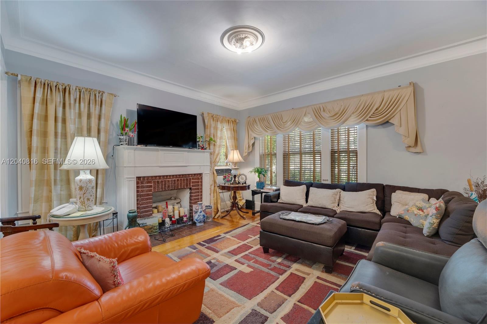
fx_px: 189
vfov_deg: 81.2
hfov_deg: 104.3
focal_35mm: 14
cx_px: 244
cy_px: 162
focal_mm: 14
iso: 100
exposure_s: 1/30
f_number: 8
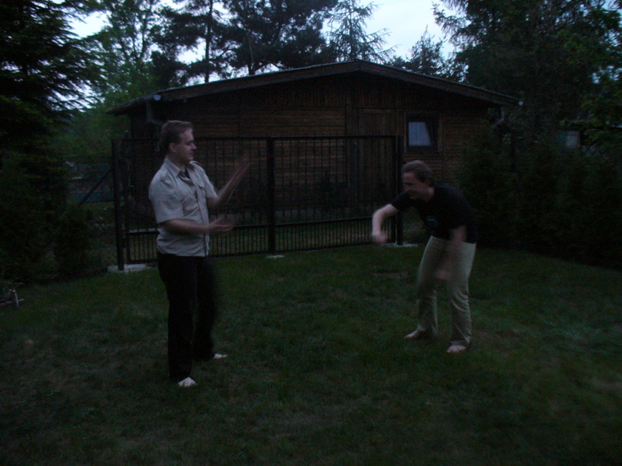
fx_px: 665
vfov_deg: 38.7
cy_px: 233
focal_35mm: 37
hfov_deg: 50.1
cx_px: 311
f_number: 2.8
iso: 200
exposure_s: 1/8
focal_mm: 6.1
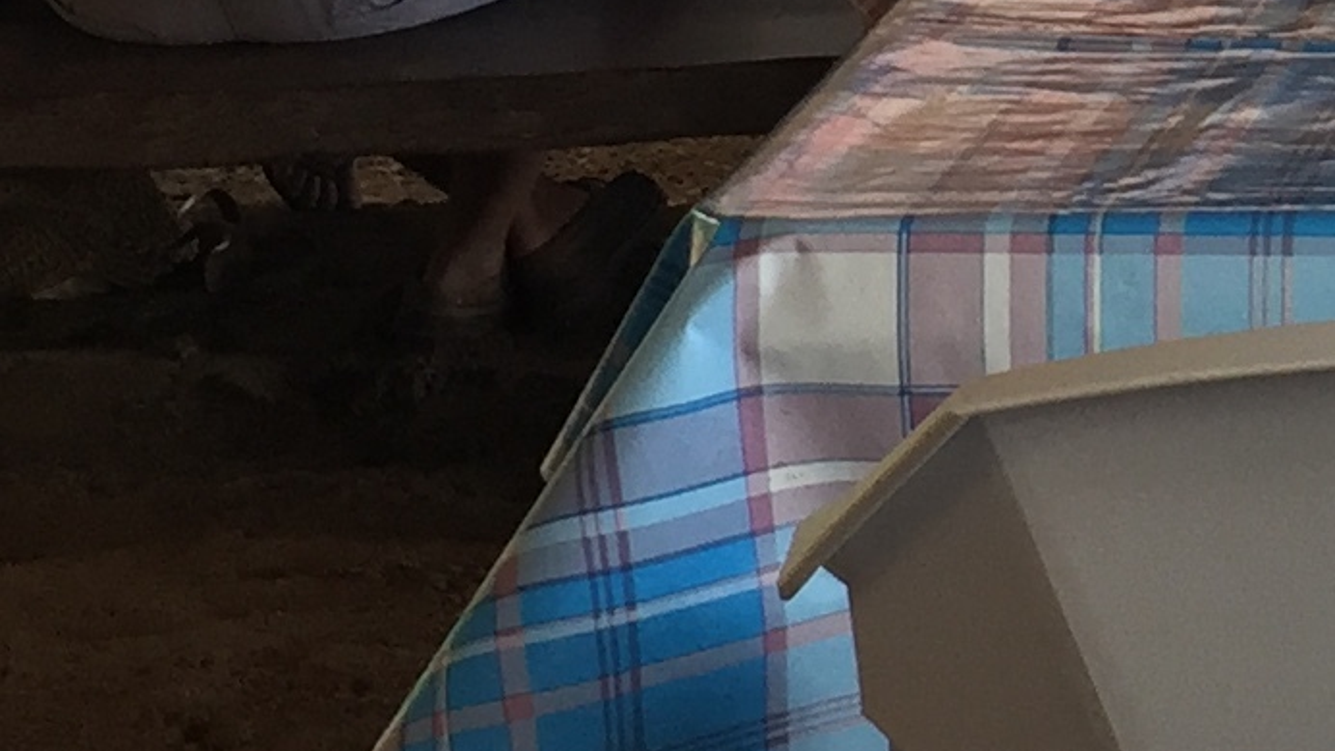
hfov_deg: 13.7
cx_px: 1883
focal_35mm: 149
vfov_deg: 7.9
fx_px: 5274
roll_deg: +0.1
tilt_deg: -4.5
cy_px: -471
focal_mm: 4.15
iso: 50
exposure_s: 1/100
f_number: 2.2
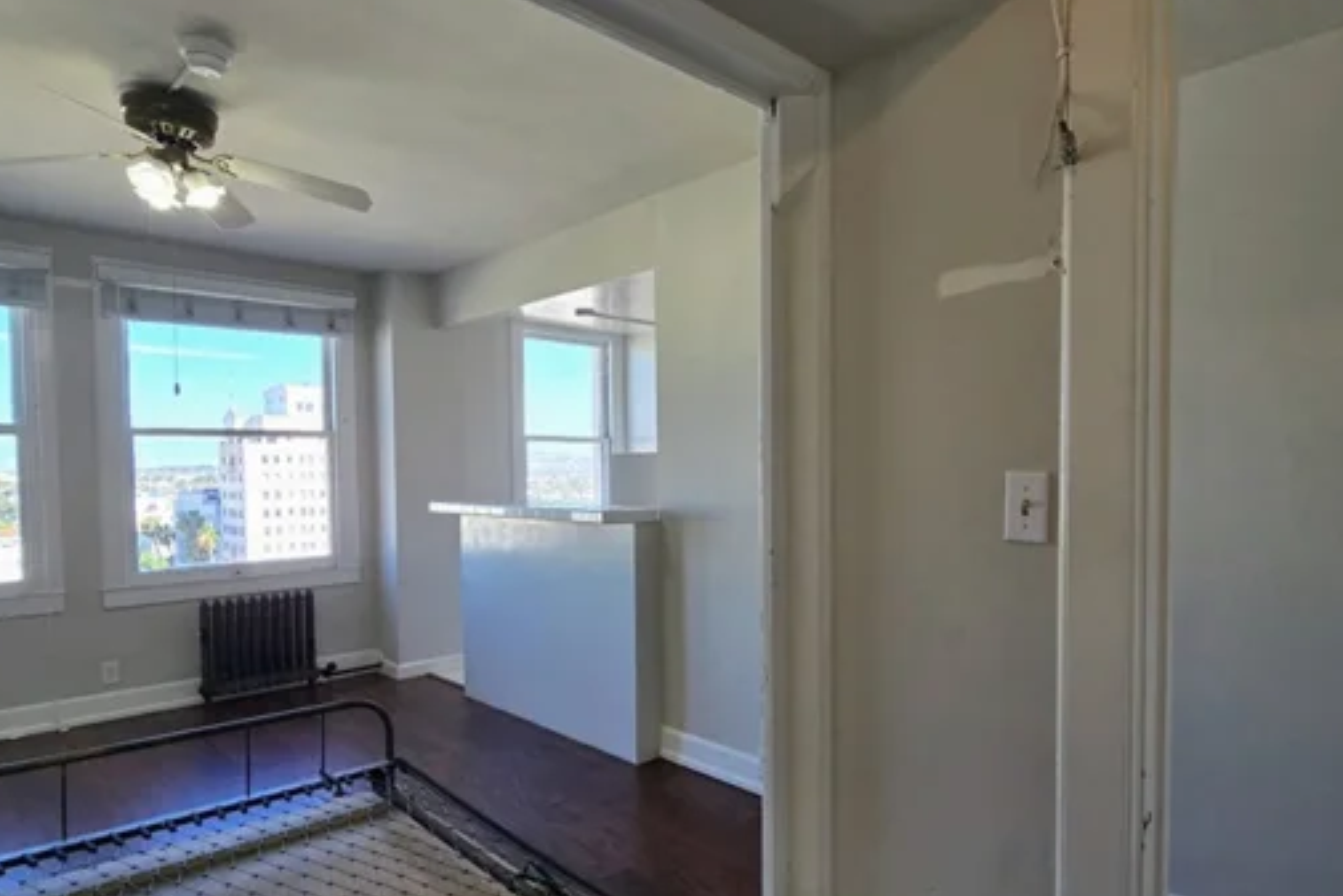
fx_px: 746
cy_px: 489
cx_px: 741
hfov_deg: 83.7
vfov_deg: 61.9
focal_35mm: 20
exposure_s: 1/161
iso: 50
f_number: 2.2
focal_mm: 2.2
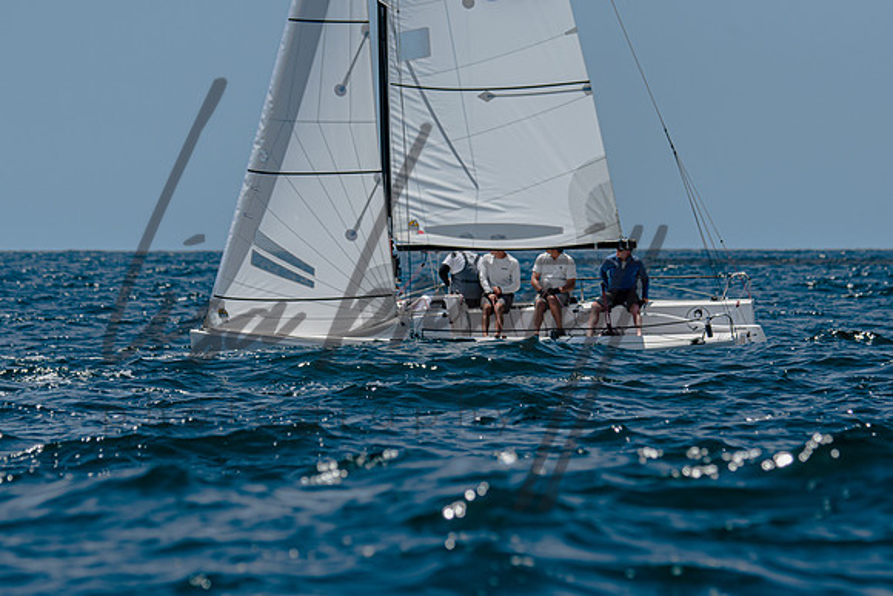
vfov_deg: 3.8
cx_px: 502
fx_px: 9009
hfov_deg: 5.7
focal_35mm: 363
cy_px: 328
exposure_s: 1/2000
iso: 200
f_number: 5.3
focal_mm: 210
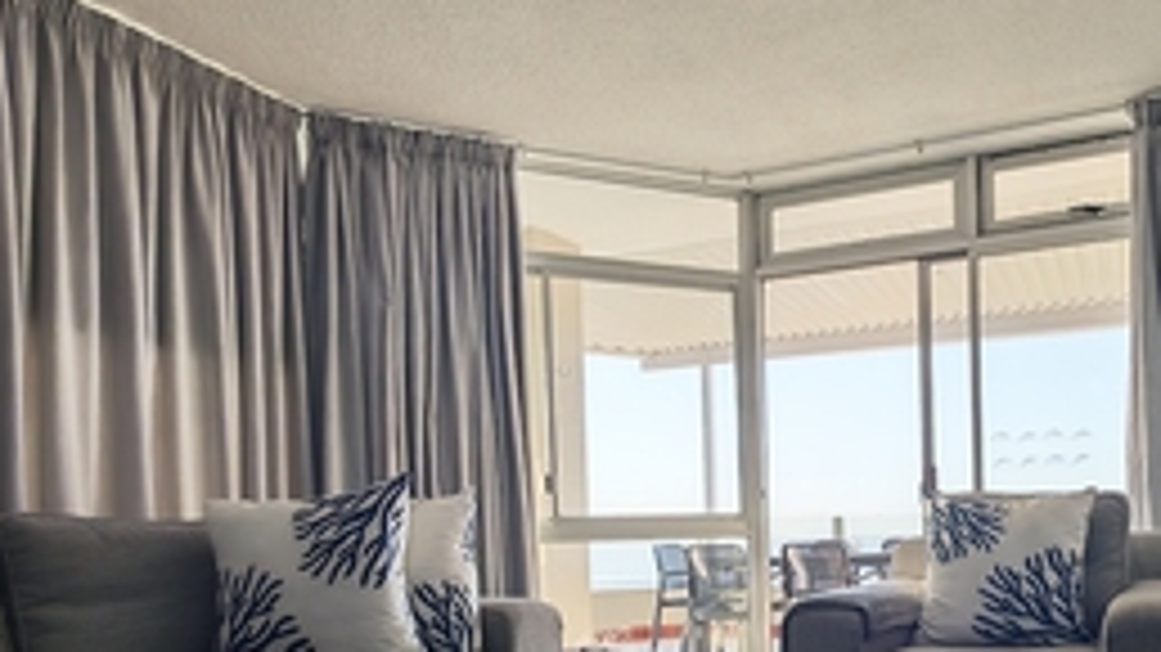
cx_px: 896
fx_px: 831
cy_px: 544
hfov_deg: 64.9
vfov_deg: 40.6
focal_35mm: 27
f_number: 2.2
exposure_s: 1/100
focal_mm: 1.96
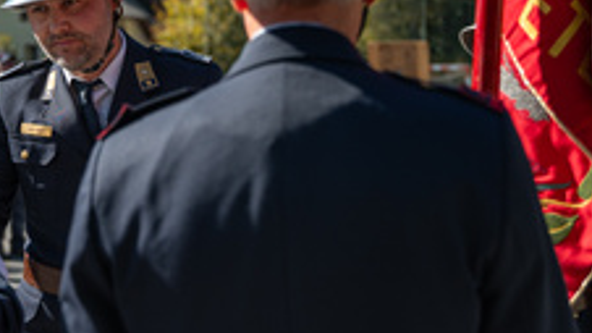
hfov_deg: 22.1
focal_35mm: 96
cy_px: 96
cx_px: 194
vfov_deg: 12.6
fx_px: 1507
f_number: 2.8
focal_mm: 46
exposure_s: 1/1600
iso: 125
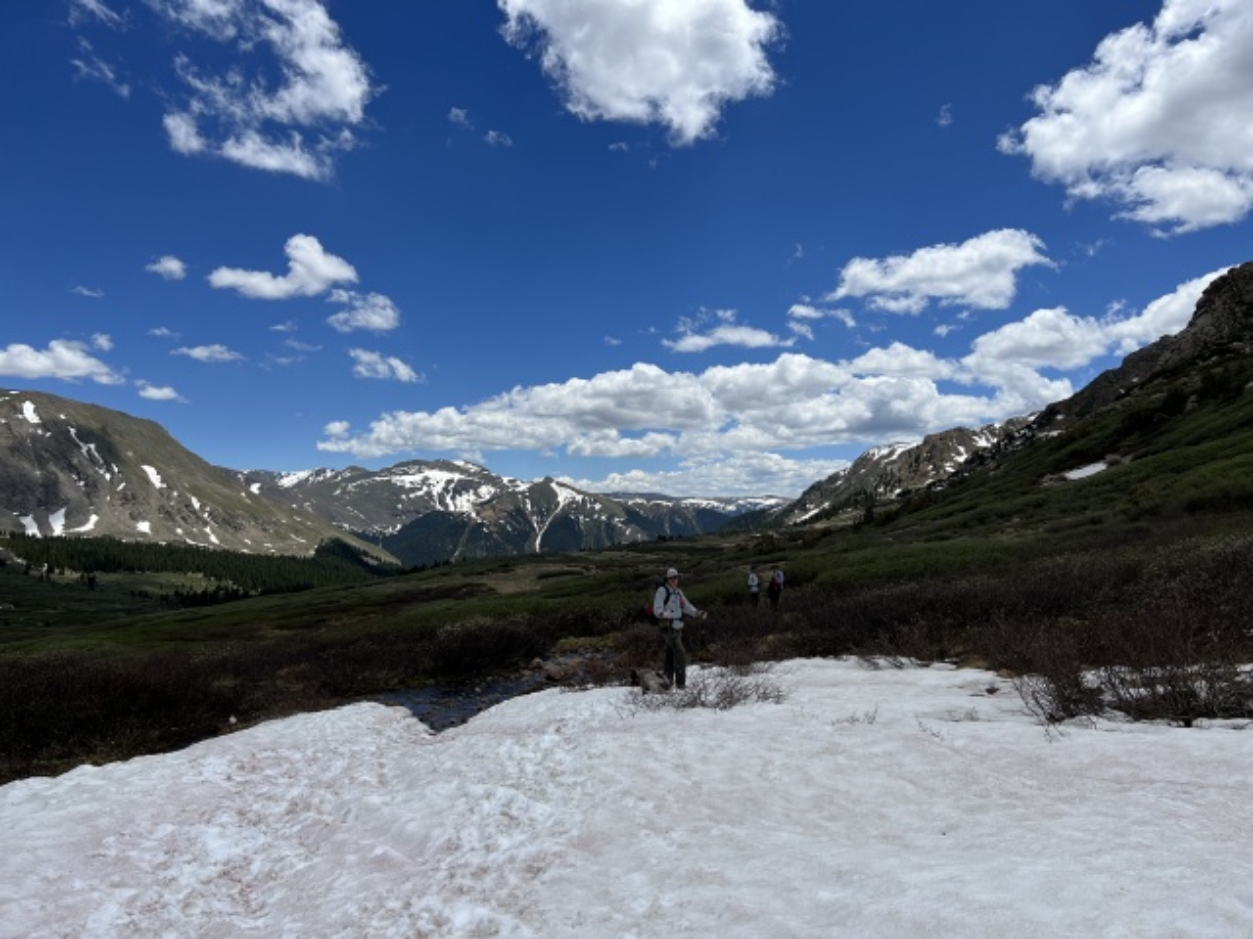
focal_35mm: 26
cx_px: 626
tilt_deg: +5.6
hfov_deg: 67.3
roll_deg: +0.8
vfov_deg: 53.1
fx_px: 941
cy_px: 470
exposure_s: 1/7463
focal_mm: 5.7
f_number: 1.5
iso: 50
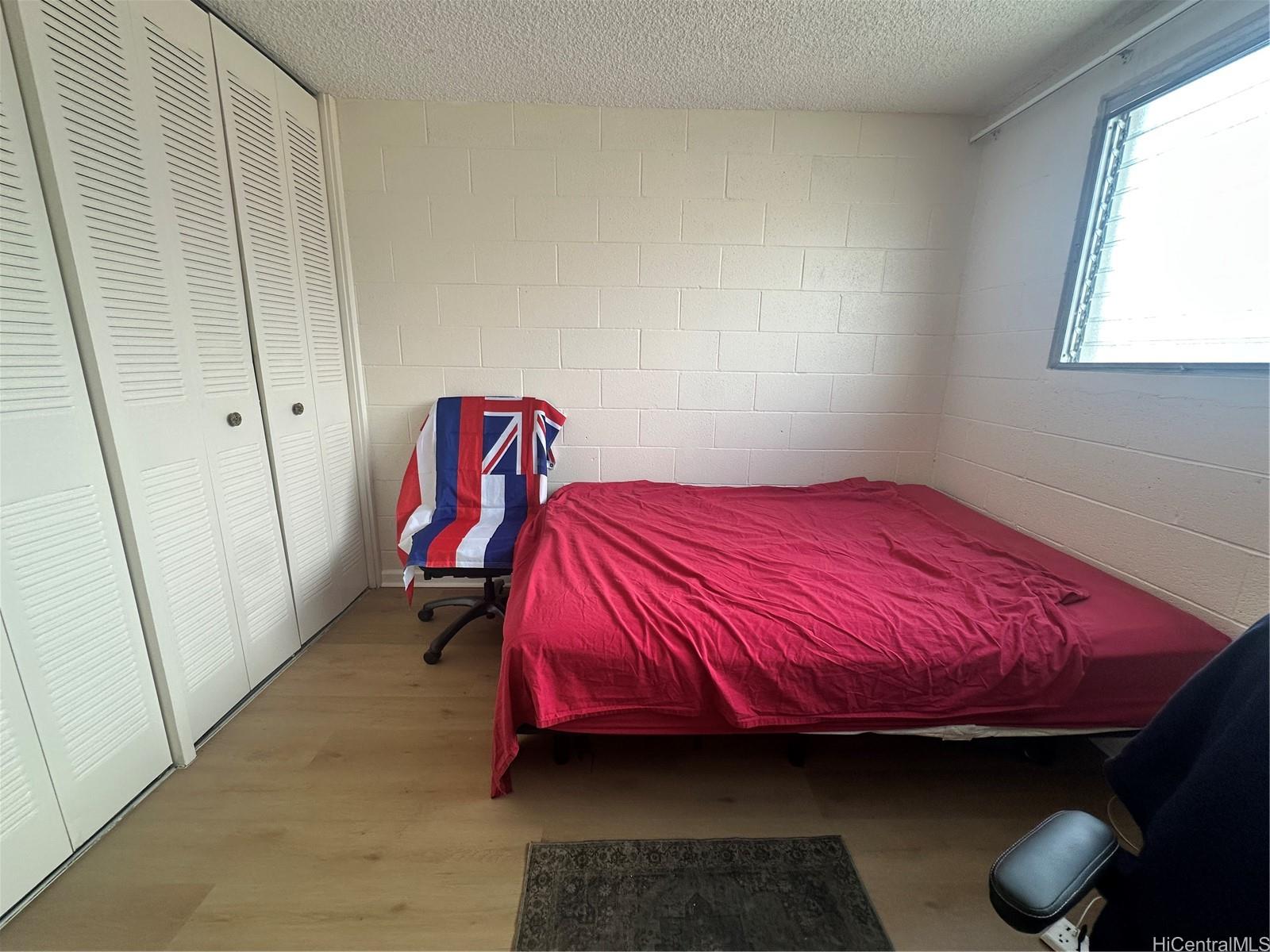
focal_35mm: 14
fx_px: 514
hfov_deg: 102.1
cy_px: 476
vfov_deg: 85.7
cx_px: 635
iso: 100
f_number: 2.2
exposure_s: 1/99
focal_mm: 2.22
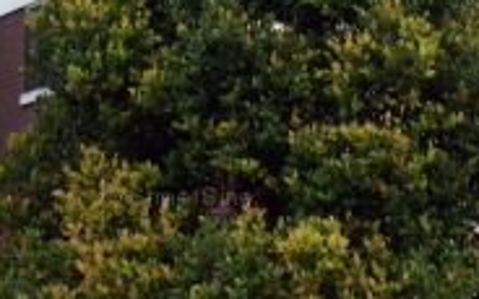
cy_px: -60
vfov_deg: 11.0
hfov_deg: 17.8
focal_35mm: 117
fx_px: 1527
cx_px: 297
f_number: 2.8
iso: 128
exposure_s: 1/125
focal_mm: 6.2
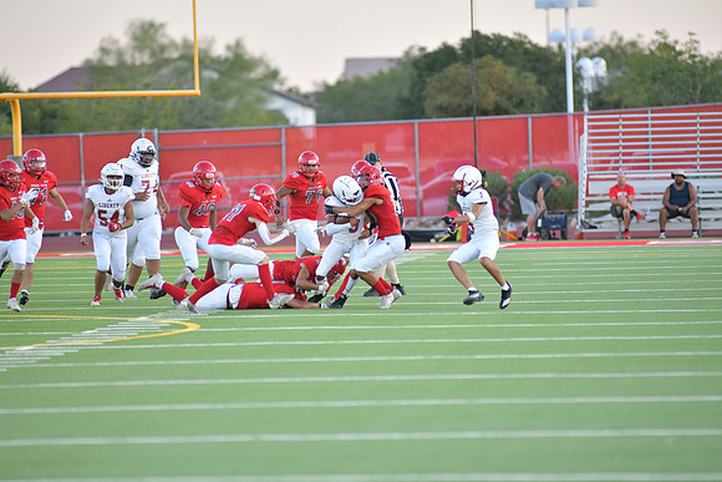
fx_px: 6018
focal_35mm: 300
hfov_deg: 6.9
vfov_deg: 4.6
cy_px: 241
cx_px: 361
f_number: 3.5
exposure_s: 1/1250
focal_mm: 300
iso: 2000
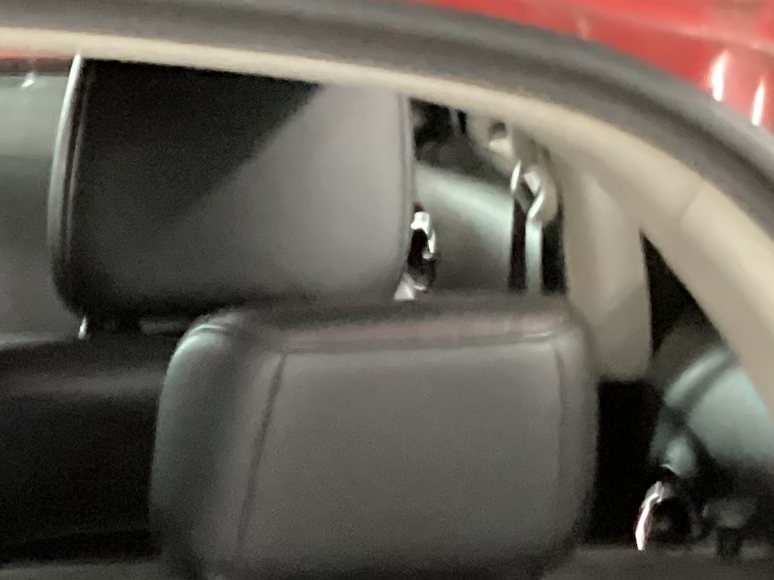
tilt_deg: -30.0
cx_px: -338
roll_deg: +2.2
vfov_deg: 10.8
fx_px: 2817
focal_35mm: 126
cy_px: 1137
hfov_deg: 14.7
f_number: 2.4
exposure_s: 1/17
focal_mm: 3.3
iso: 640
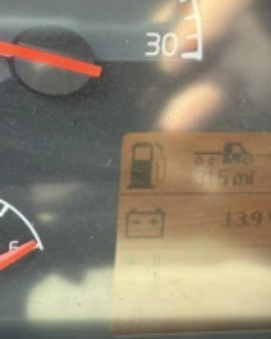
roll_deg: -1.7
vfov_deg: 36.0
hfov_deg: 27.7
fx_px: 521
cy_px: 164
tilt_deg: -36.8
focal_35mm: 52
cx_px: 11
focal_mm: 2.22
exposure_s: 1/114
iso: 320
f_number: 2.2
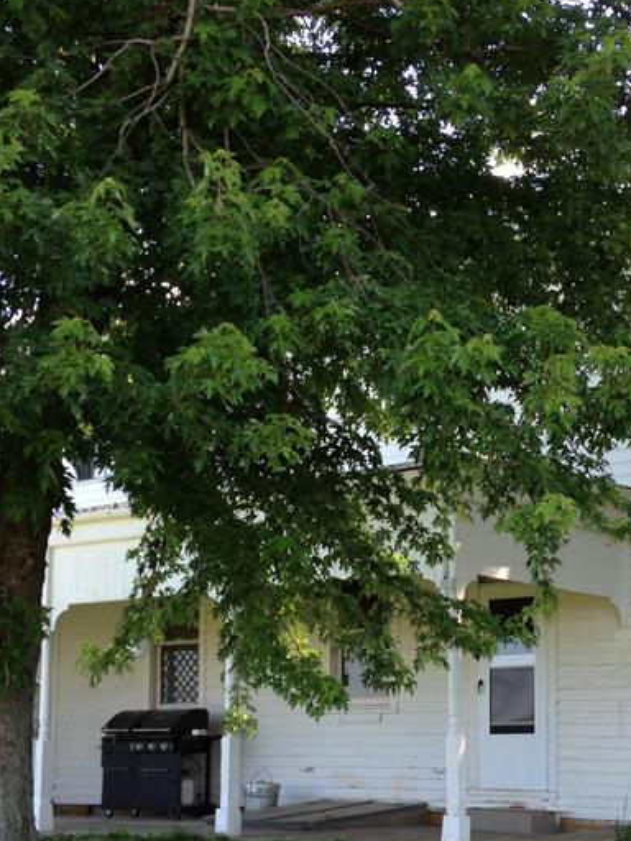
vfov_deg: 27.5
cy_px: 609
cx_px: 444
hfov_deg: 20.9
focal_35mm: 70
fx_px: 1701
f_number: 2.4
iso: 64
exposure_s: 1/216
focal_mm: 4.28
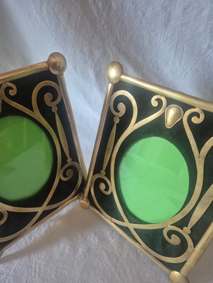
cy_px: 142
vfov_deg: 73.9
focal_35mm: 23
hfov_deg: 58.9
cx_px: 106
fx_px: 189
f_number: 1.8
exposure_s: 1/100
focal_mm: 5.4
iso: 640
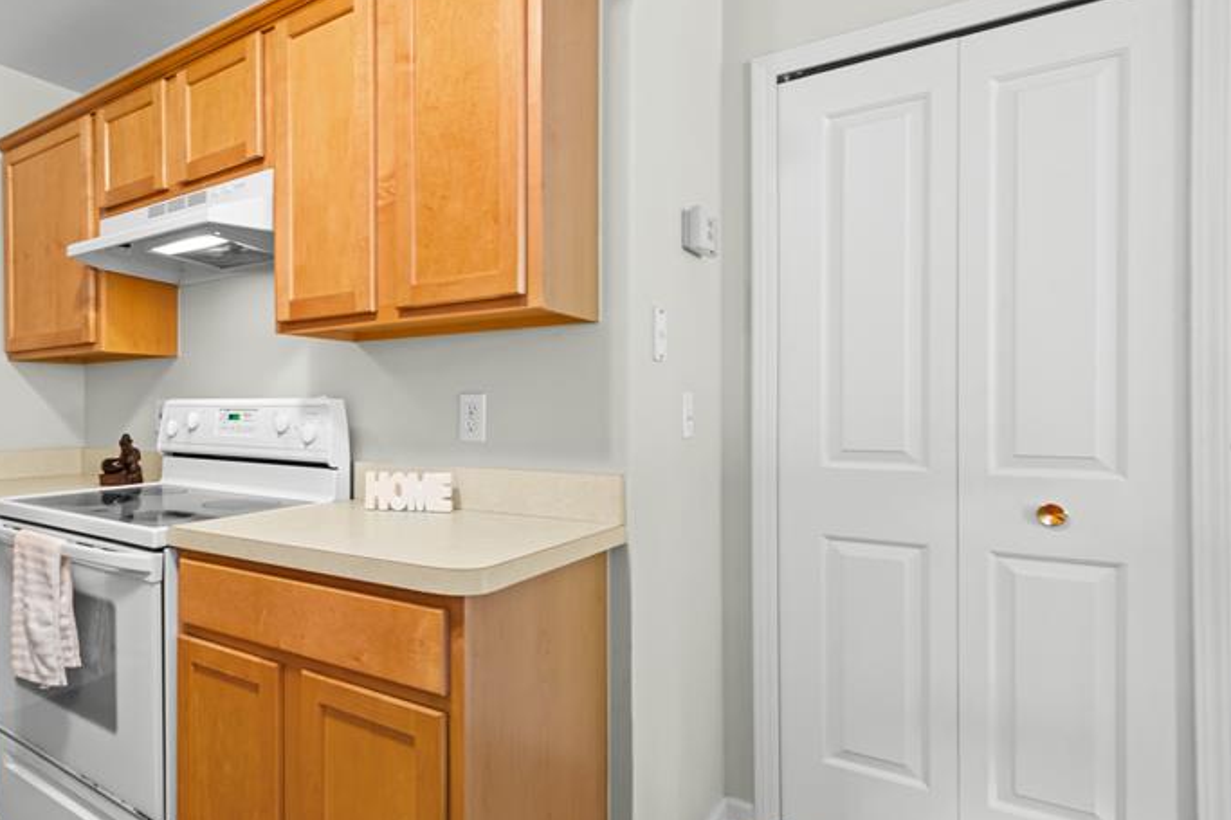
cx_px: 335
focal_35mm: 21
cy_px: 418
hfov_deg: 76.3
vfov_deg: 59.5
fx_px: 718
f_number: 10
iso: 400
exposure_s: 1.3
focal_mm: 14
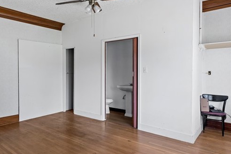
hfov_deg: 68.8
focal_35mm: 25
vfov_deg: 51.3
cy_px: 72
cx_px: 71
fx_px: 160
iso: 320
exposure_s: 1/640
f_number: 3.5
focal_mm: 12
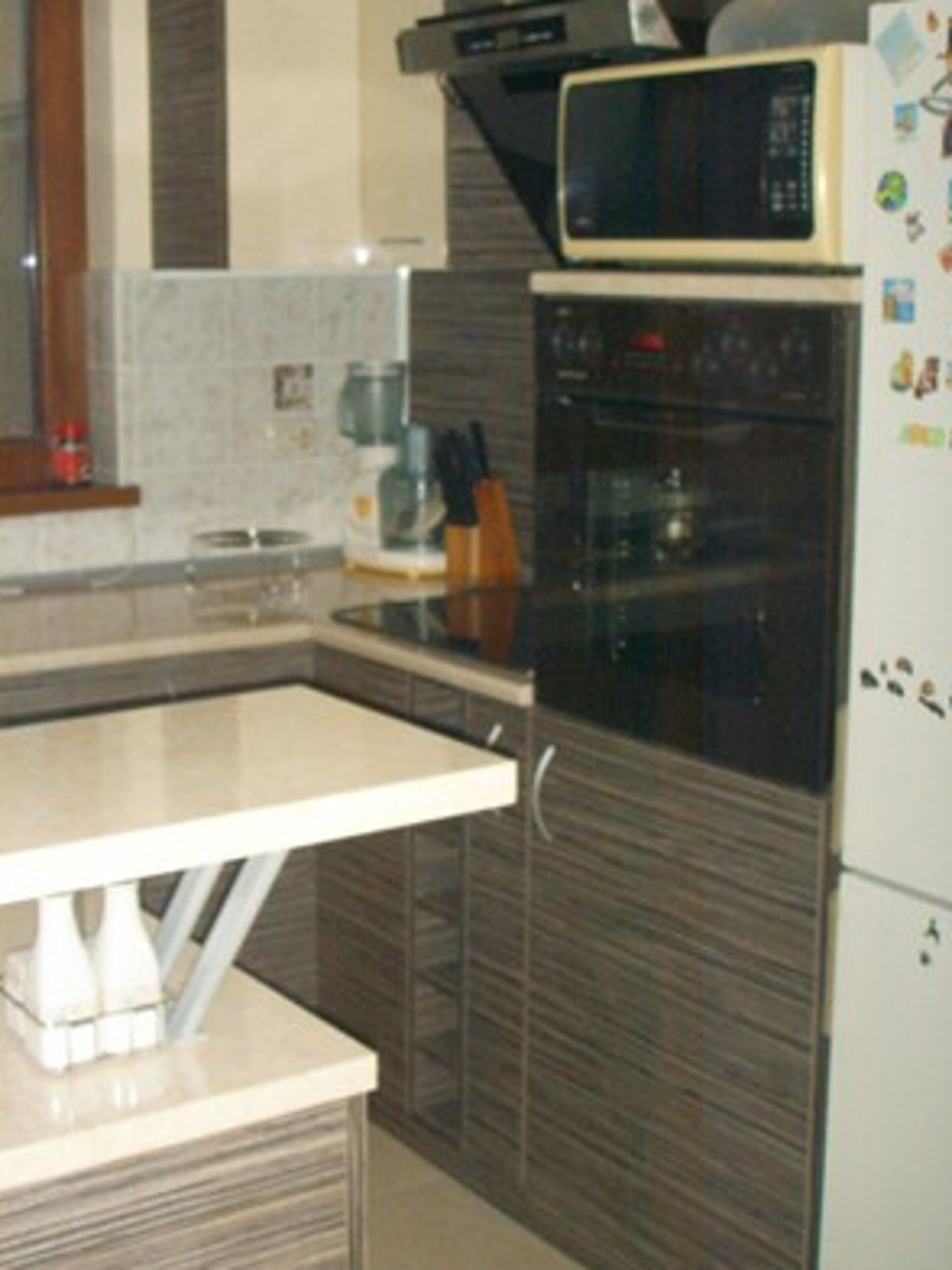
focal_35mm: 51
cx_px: 340
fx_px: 1870
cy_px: 538
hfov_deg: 28.4
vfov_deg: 37.4
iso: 252
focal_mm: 6.6
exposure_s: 1/45
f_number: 3.5
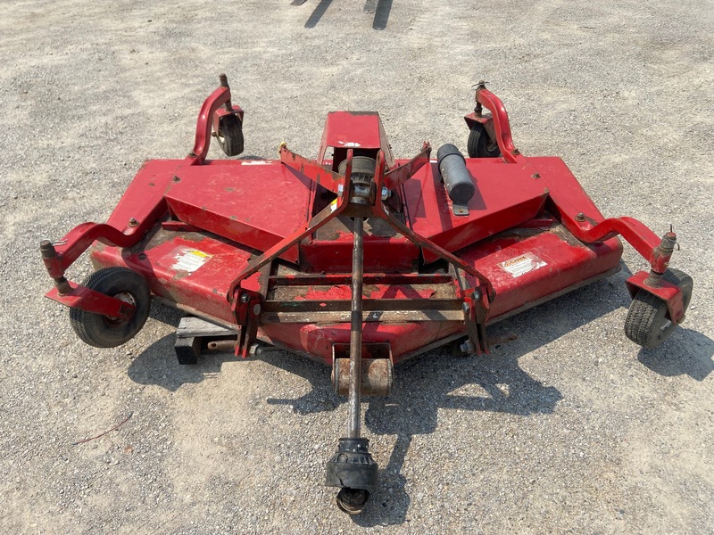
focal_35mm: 26
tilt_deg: -38.0
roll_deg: +4.0
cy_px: 268
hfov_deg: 67.3
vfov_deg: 53.1
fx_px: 536
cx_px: 357
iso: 32
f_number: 1.8
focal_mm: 4.25
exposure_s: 1/2967
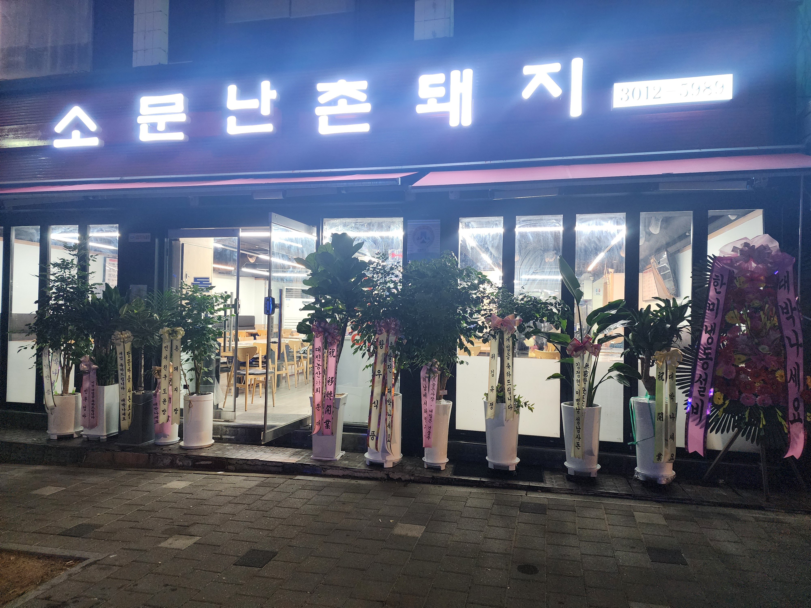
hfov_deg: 73.9
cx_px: 406
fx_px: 539
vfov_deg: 58.9
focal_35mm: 23
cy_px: 304
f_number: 1.8
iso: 500
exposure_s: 1/120
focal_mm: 6.4
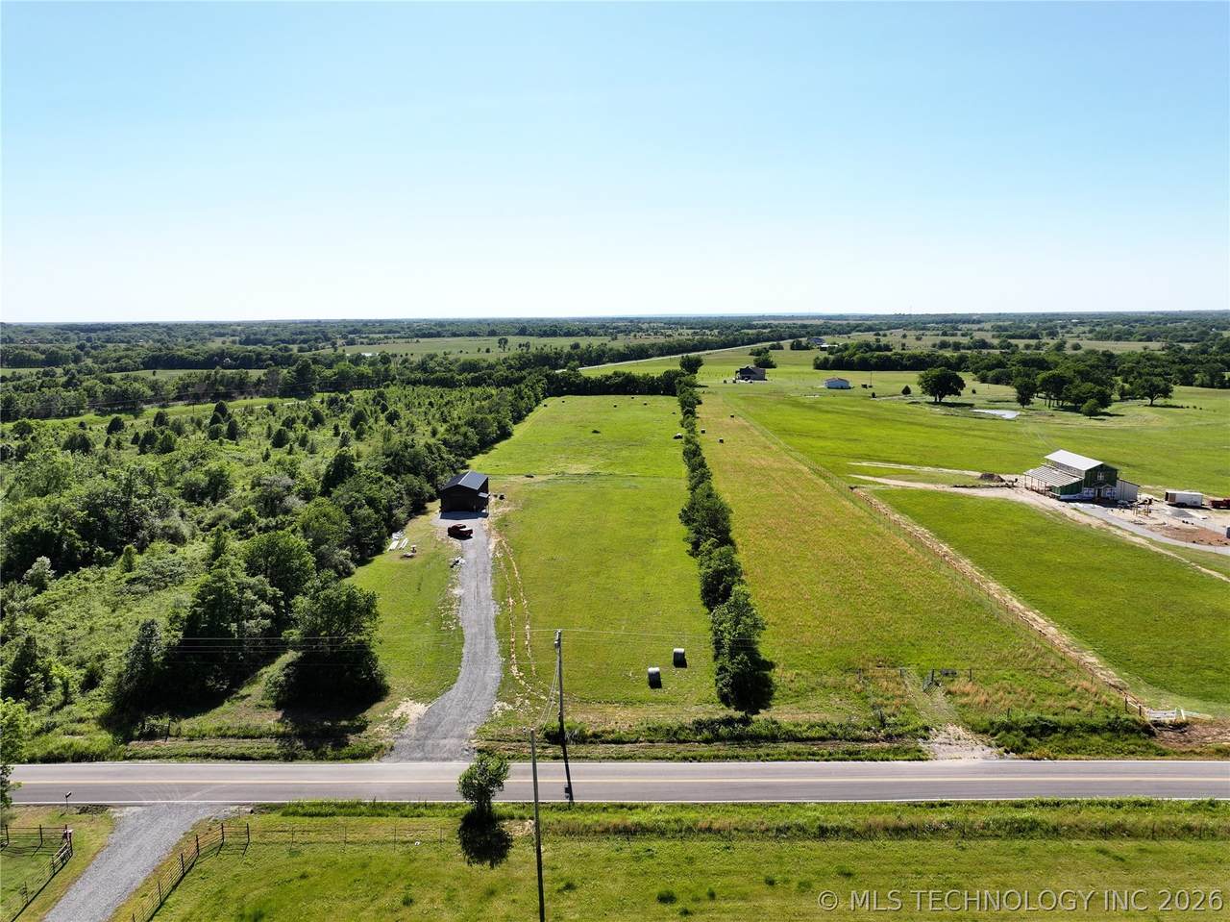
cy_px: 461
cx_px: 615
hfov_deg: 71.6
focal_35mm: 24
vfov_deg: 56.8
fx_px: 852
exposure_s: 1/1600
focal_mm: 12.29
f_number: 2.8
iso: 100
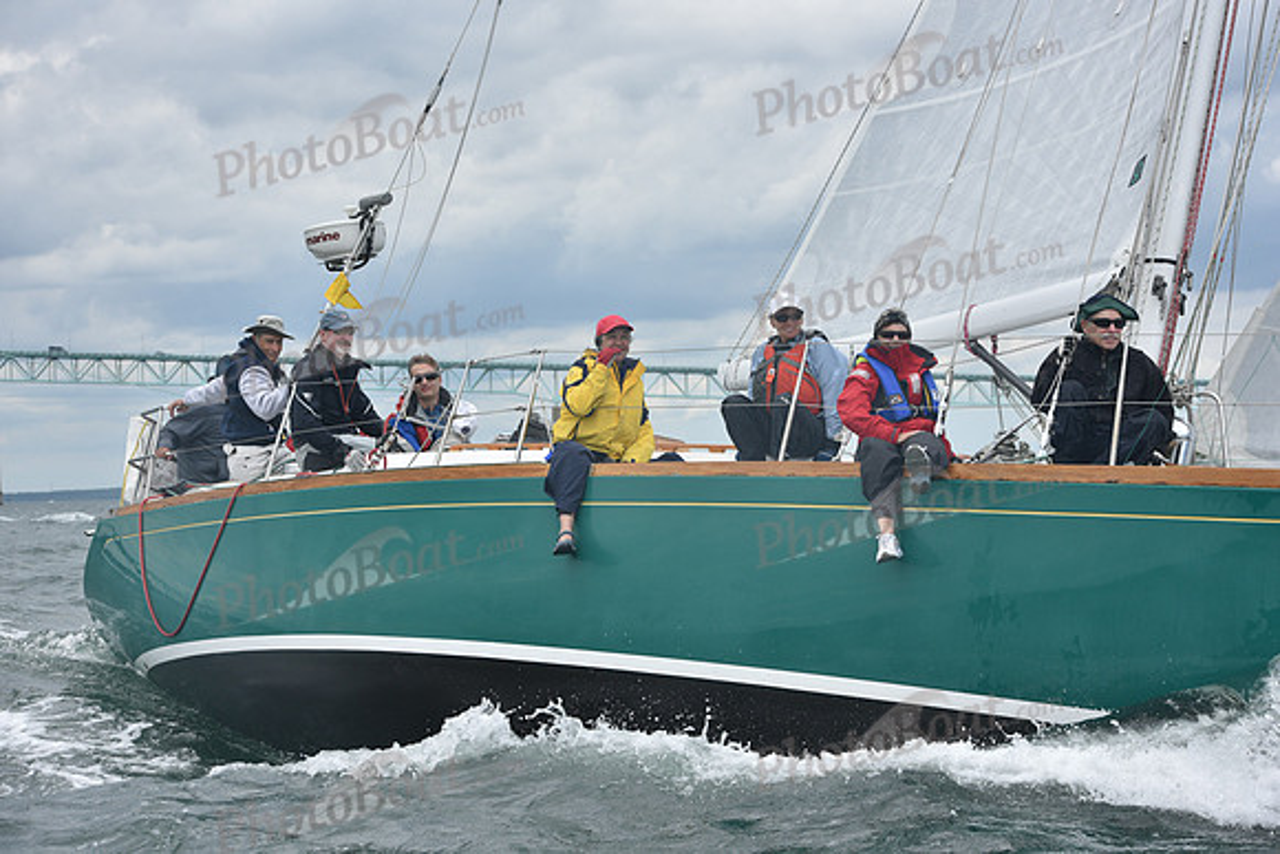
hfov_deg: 23.6
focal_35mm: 86
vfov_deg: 15.9
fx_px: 3058
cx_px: 640
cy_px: 427
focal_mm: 86
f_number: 6.3
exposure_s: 1/1000
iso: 250
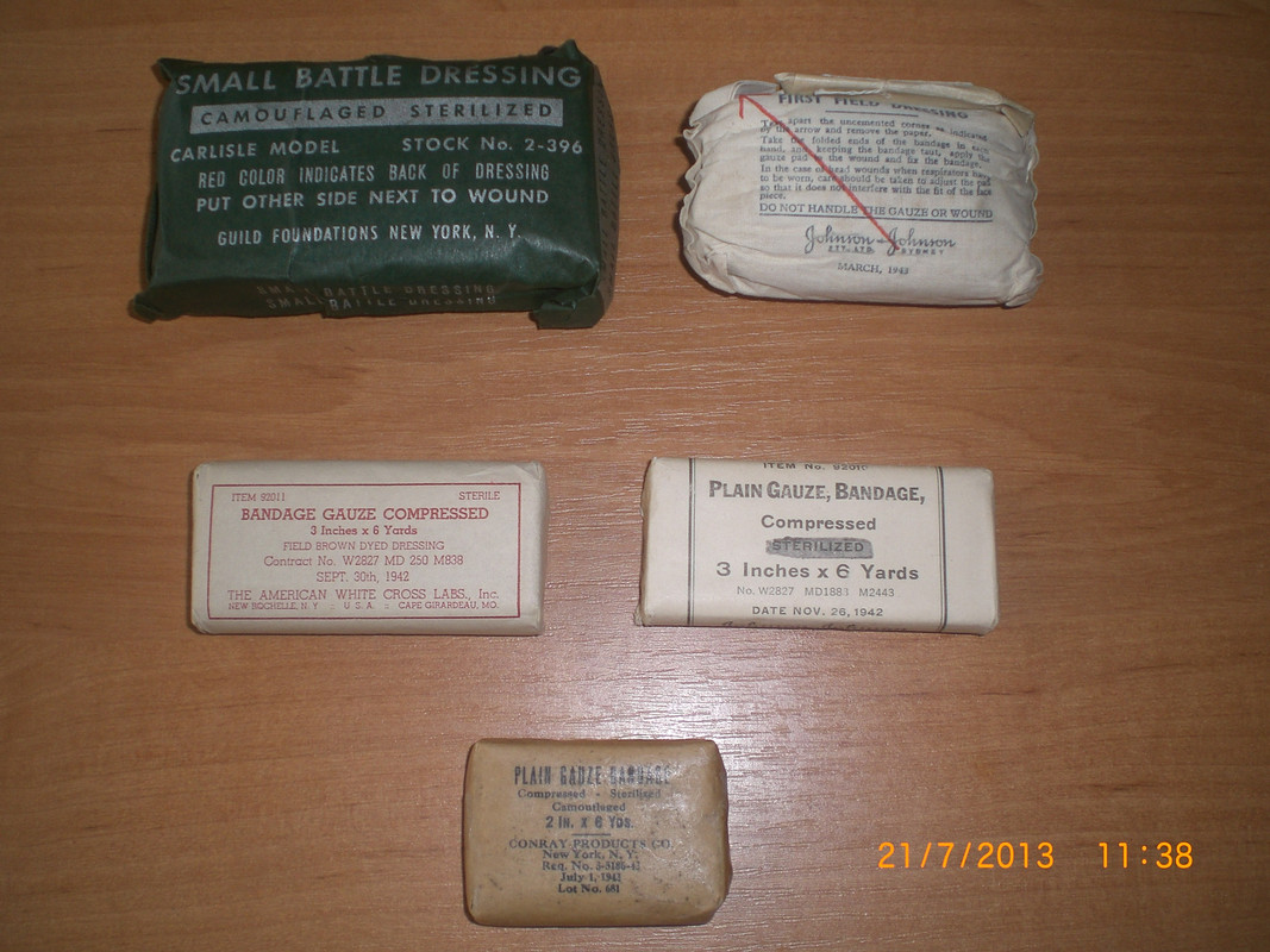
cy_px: 476
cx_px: 635
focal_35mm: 38
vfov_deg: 37.7
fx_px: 1394
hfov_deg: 49.0
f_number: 3.1
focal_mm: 6.3
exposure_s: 1/60
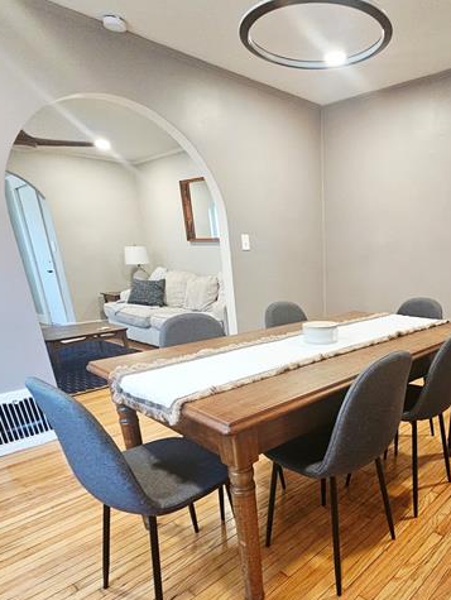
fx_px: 364
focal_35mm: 21
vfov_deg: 76.3
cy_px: 403
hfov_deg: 60.6
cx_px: 328
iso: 400
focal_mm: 2.2
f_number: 2.2
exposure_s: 1/40
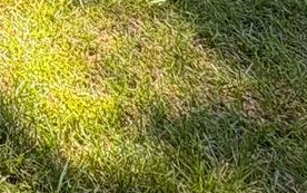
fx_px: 921
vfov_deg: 9.4
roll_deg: +2.2
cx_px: -299
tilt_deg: -6.0
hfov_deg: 15.4
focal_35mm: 110
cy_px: -380
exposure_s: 1/135
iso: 64
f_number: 2.2
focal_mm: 2.22
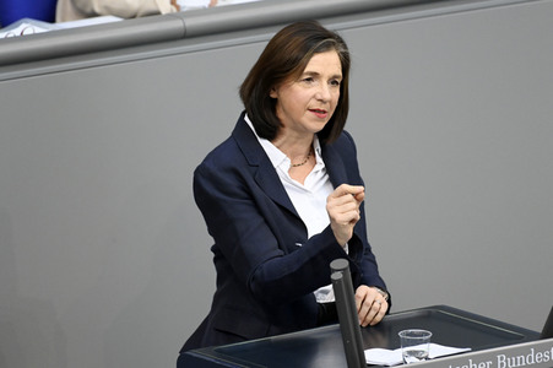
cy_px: 184
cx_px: 276
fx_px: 6907
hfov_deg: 4.6
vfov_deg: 3.1
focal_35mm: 450
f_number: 5.6
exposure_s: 1/320
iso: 8000
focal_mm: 450
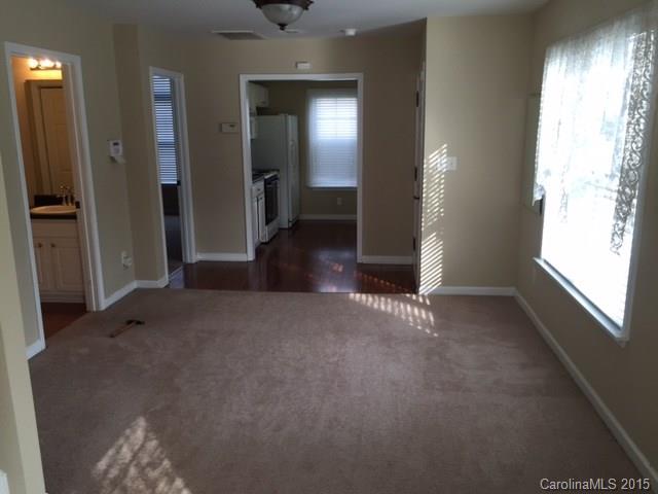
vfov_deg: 48.2
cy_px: 247
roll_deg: +0.3
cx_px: 329
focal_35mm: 29
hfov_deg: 61.7
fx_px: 551
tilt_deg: -11.6
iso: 40
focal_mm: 4.15
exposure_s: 1/60
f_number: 2.2
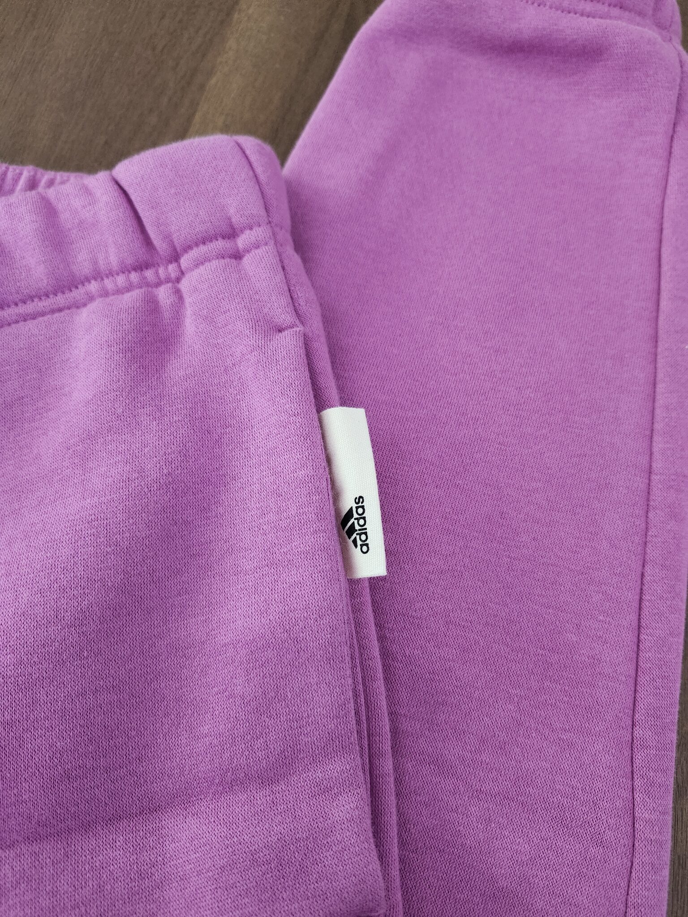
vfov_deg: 73.9
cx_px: 344
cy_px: 458
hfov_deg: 58.9
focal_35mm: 23
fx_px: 610
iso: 1000
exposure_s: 1/120
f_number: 1.8
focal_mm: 5.54
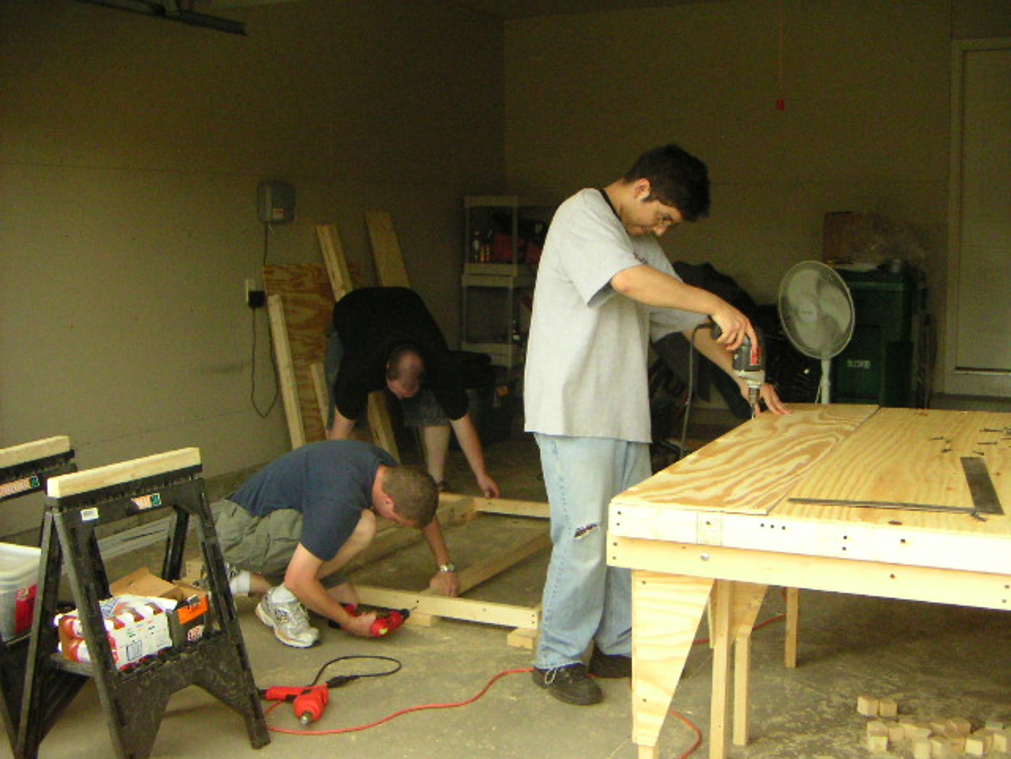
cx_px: 506
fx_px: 1168
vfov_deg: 36.0
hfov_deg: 46.8
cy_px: 380
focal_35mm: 40
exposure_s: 1/500
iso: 400
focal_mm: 5.3
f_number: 2.9
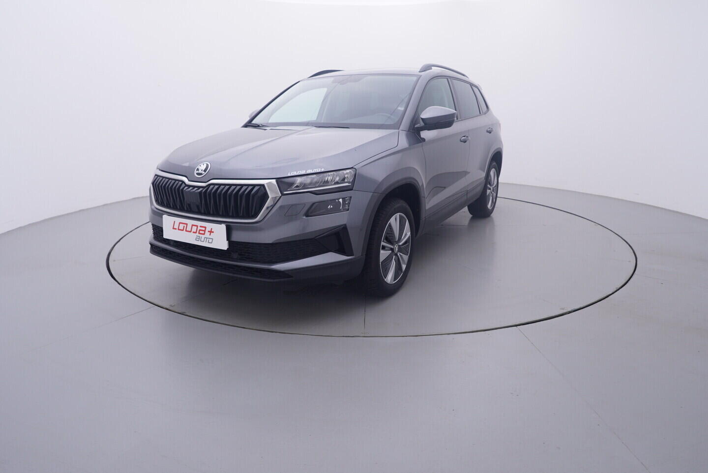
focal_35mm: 22
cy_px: 236
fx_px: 443
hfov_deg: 77.3
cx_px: 354
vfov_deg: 56.2
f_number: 5
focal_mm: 15
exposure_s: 1/80
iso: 200
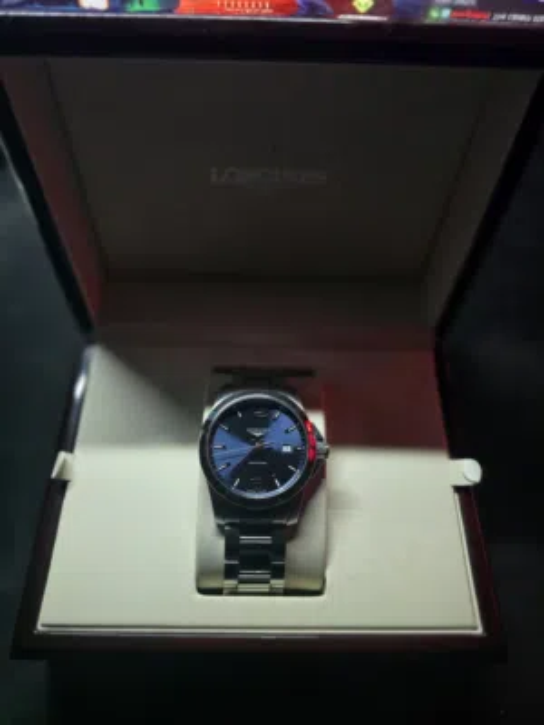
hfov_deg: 58.9
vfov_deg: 73.9
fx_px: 482
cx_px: 272
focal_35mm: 23
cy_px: 362
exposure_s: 1/100
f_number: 1.7
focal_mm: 6.3
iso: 800
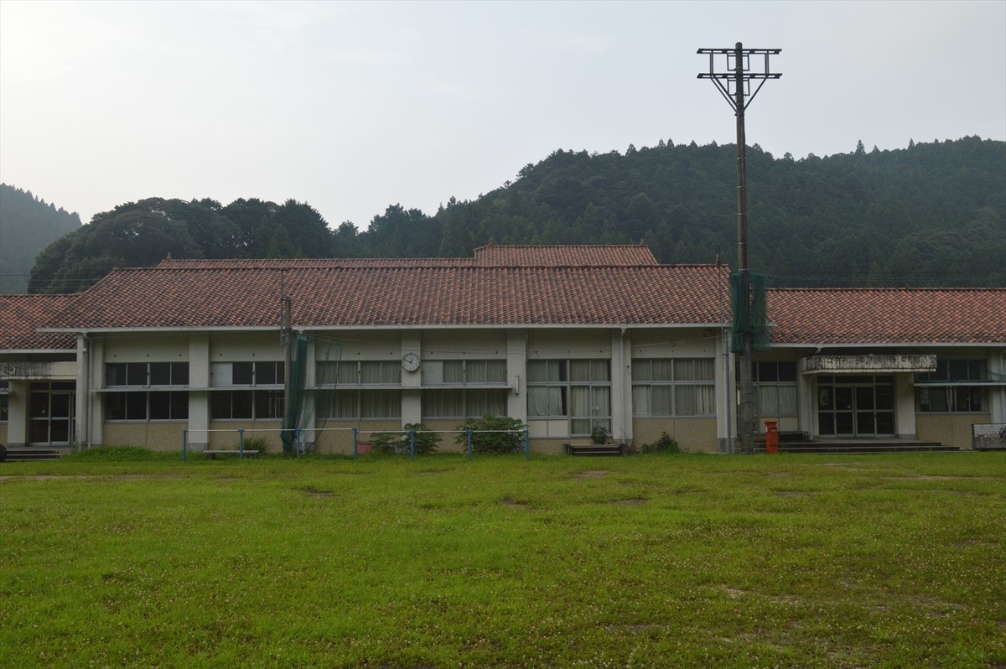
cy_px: 334
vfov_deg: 39.9
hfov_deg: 57.3
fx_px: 921
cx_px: 503
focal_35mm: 33
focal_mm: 22
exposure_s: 1/400
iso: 400
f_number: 10
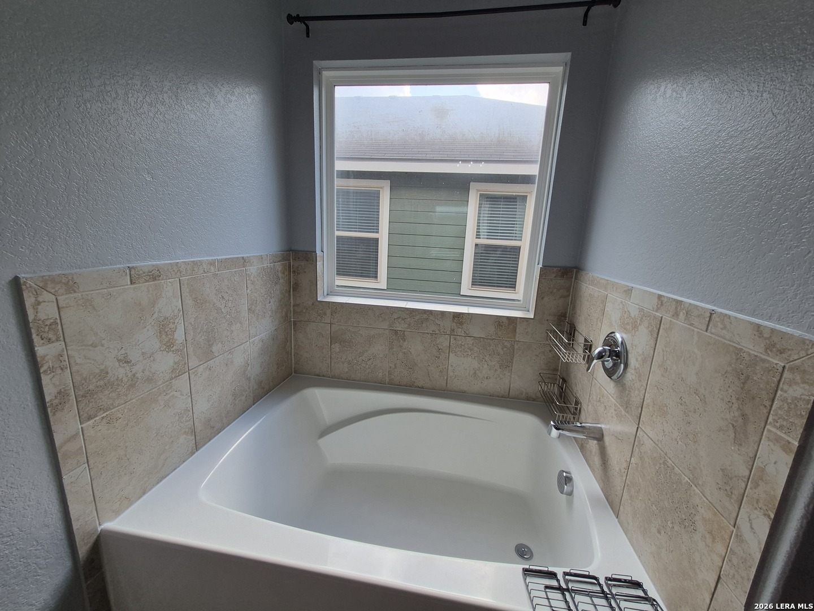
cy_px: 306
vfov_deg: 89.9
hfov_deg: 106.2
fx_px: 306
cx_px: 407
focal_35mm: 13
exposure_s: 1/291
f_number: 2.2
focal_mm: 1.74
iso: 40
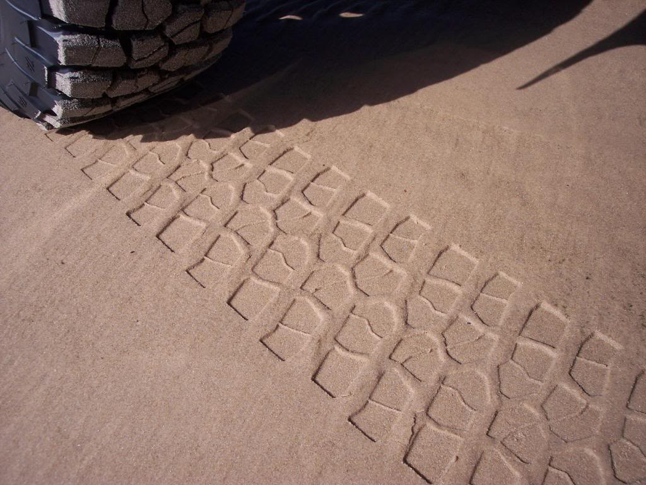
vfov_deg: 36.8
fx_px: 728
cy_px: 242
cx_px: 323
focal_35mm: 39
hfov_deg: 47.9
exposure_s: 1/750
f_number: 4
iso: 100
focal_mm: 8
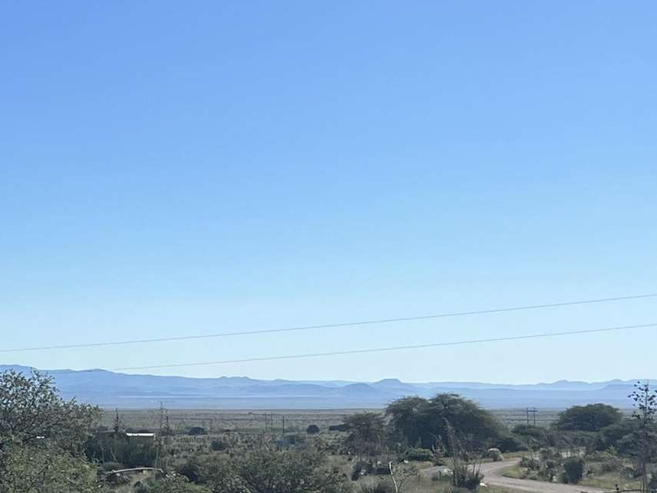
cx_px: -500
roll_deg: -0.4
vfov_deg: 15.9
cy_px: 317
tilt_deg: +2.5
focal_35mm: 93
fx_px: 1765
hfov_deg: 17.4
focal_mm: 5.7
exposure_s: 1/7463
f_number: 1.5
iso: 50
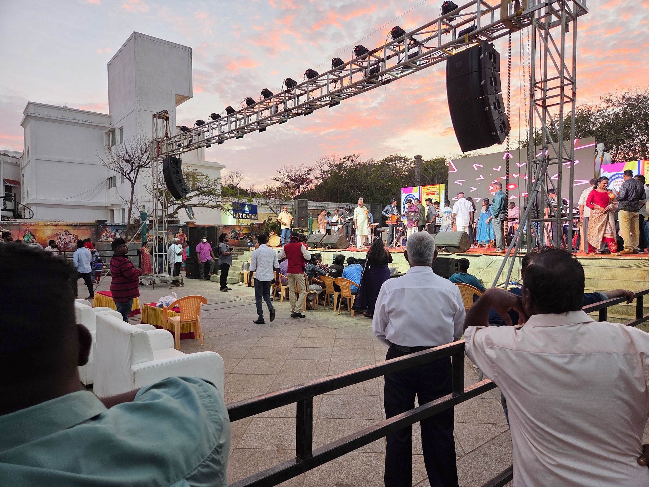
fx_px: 431
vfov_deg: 58.9
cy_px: 244
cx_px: 324
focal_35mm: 23
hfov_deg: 73.9
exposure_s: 1/100
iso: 64
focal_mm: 5.4
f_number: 1.8
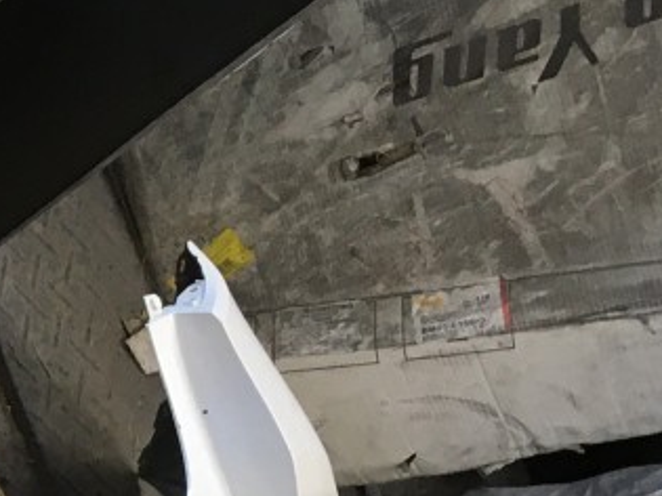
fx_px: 2256
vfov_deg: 12.1
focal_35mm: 118
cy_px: 683
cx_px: -599
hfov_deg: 14.3
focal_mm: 4.15
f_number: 2.2
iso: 64
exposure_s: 1/30
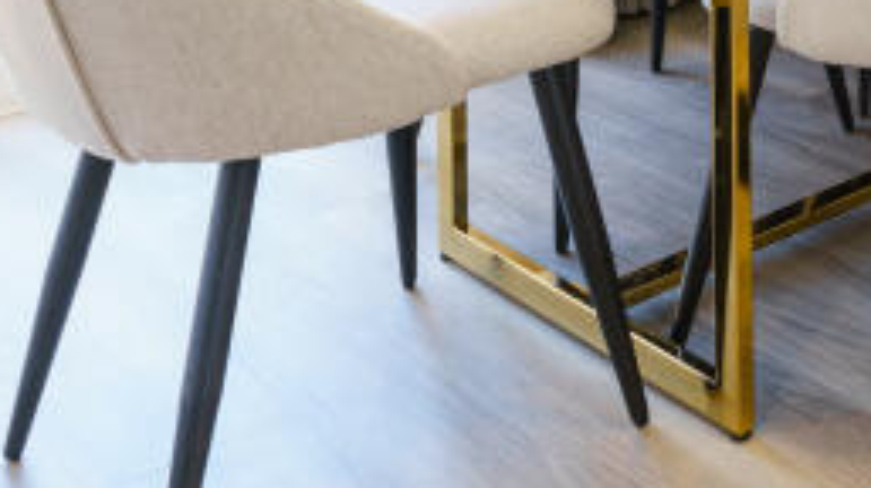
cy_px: -490
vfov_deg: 14.2
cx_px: 1257
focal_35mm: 71
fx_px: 1638
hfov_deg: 24.2
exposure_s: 1/13
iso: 200
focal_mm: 17
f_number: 8
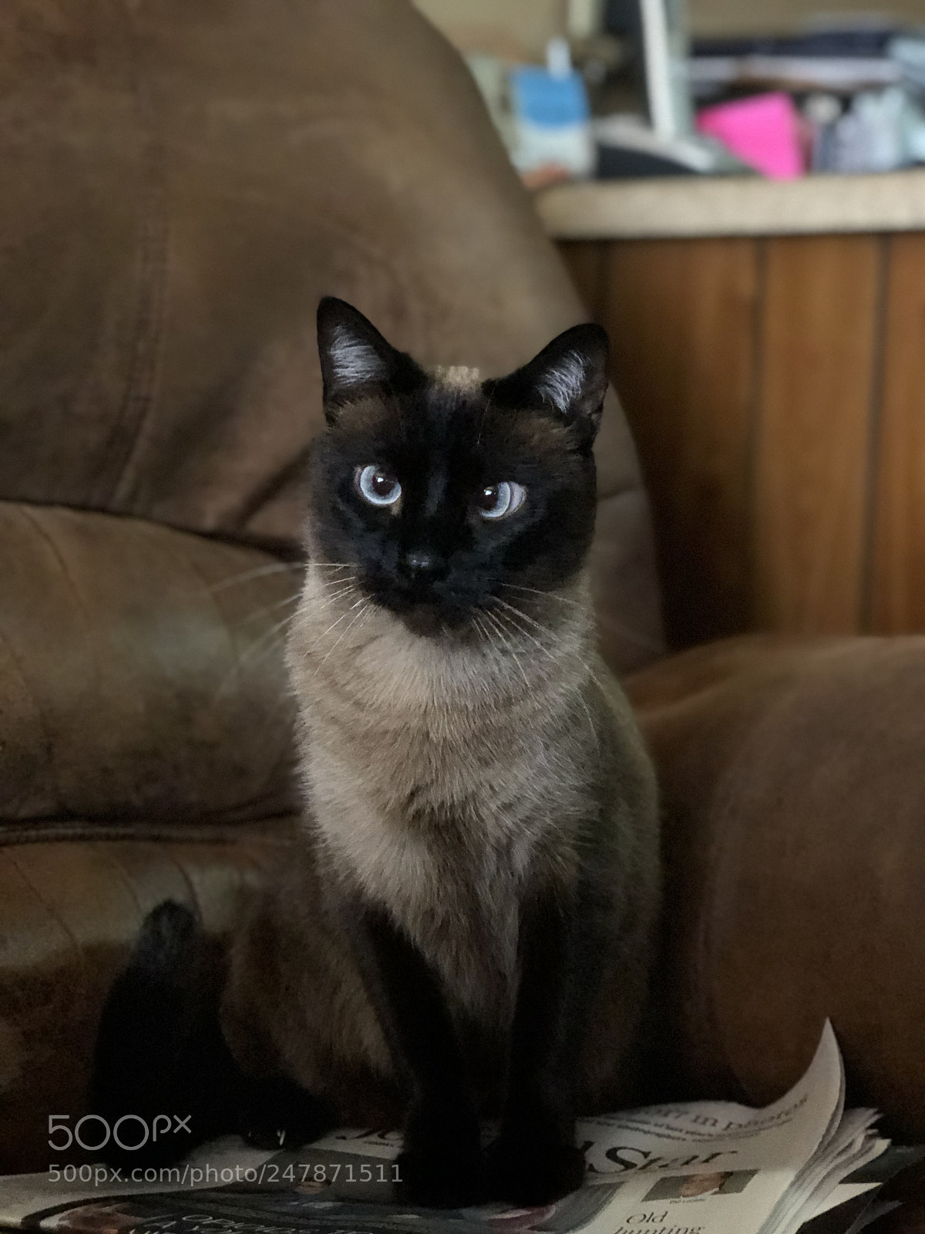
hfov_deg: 25.7
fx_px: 2031
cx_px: 462
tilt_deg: -5.8
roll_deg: -2.1
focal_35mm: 57
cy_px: 617
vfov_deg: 33.8
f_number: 2.8
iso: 1250
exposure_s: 1/60
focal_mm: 6.6
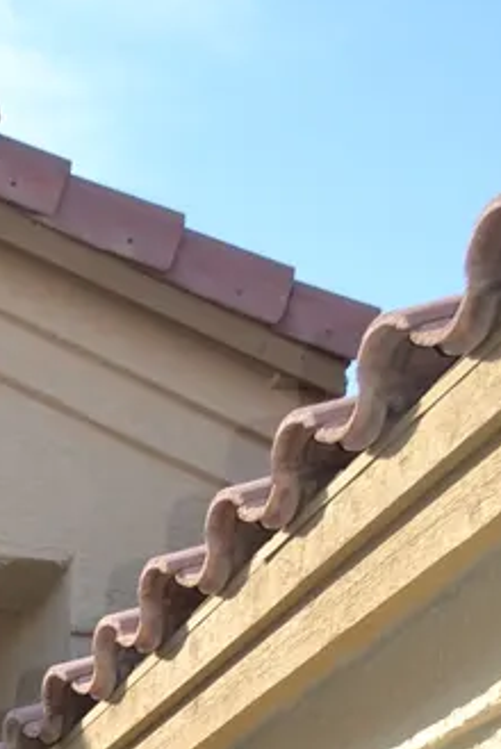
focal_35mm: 118
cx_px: -521
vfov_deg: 15.5
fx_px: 2458
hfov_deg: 10.6
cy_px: 1225
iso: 100
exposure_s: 1/200
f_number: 5
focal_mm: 18
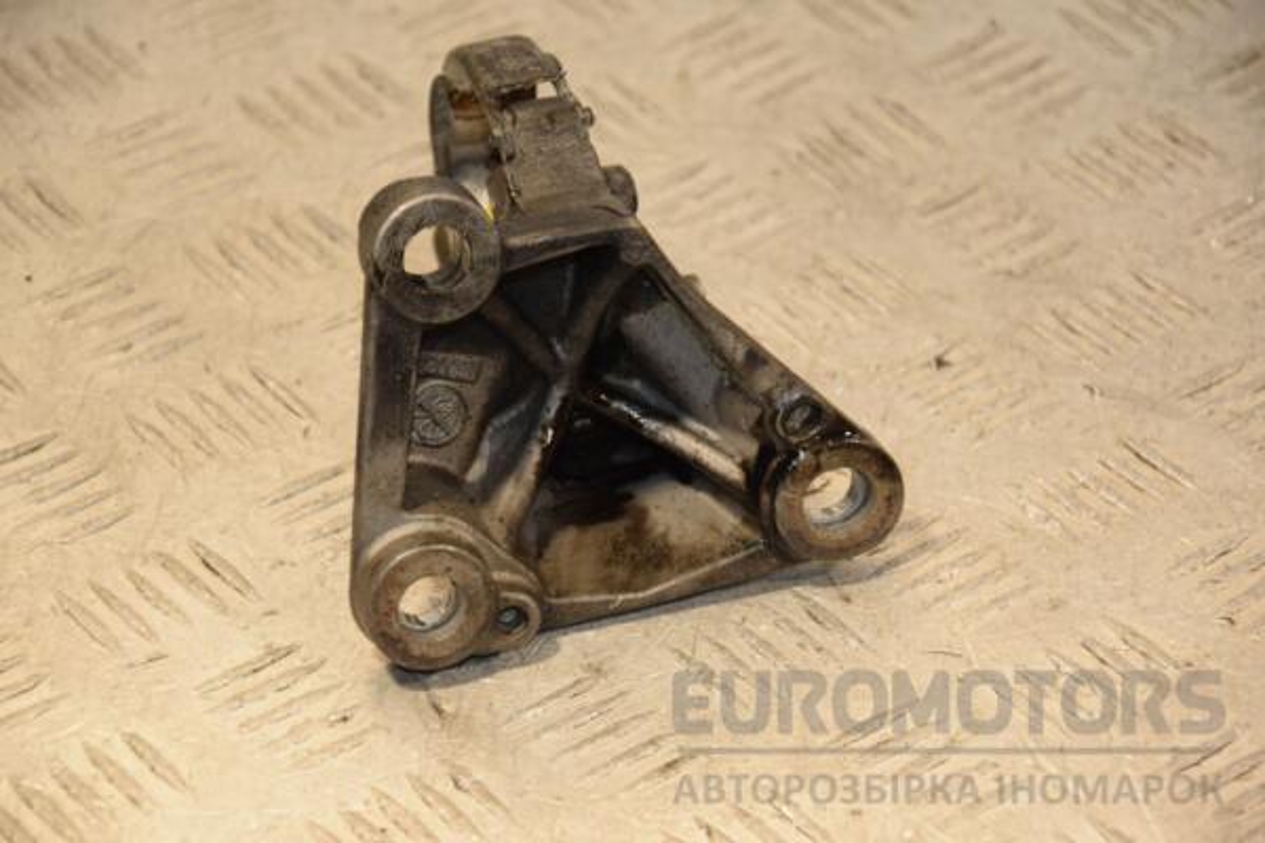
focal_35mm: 138
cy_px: 422
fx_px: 4849
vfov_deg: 9.9
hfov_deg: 14.9
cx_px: 632
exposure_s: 1/200
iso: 800
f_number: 5.6
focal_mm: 92
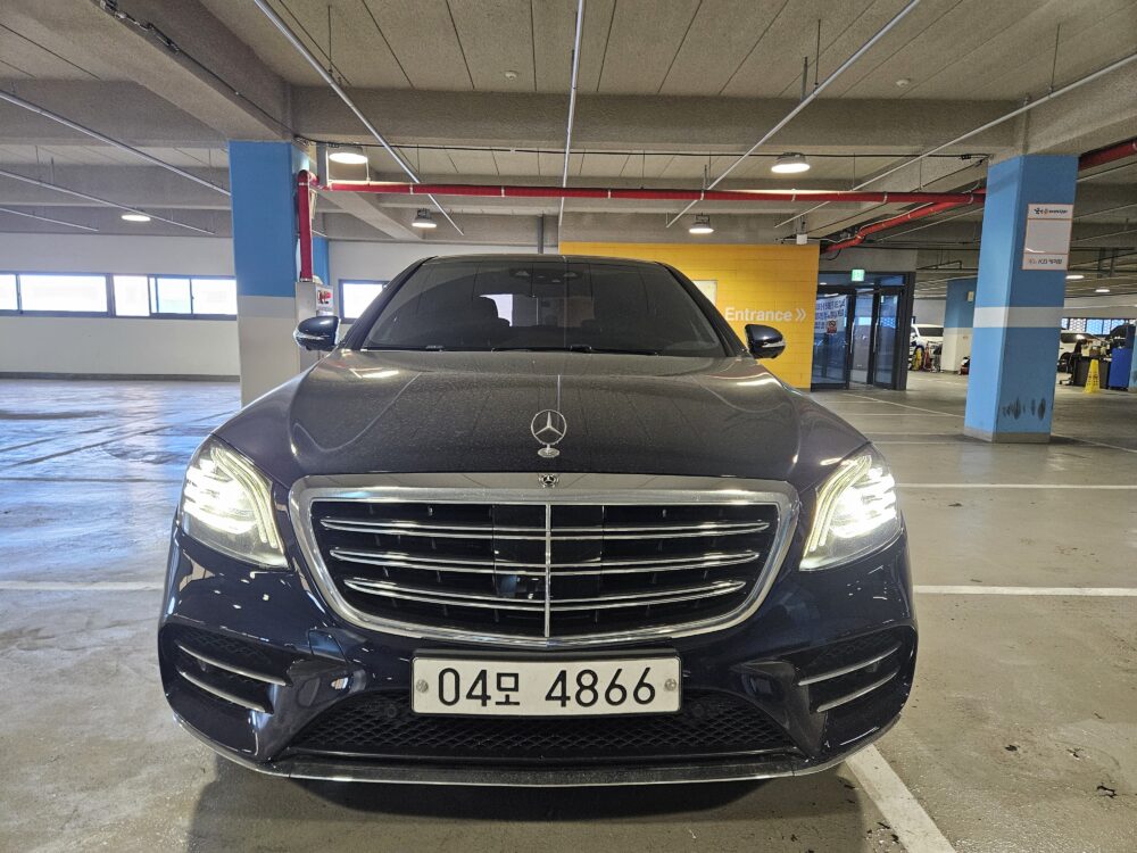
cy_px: 426
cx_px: 568
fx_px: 755
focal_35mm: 23
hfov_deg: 73.9
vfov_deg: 58.9
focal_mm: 5.4
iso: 500
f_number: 1.8
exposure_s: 1/120
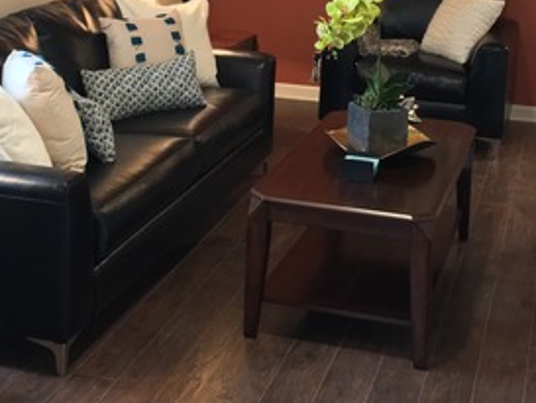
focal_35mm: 68
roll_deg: -1.4
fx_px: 1053
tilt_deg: -10.0
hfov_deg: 28.5
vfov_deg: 21.3
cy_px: 57
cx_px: 216
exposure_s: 1/24
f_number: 2.2
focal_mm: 4.15
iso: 200
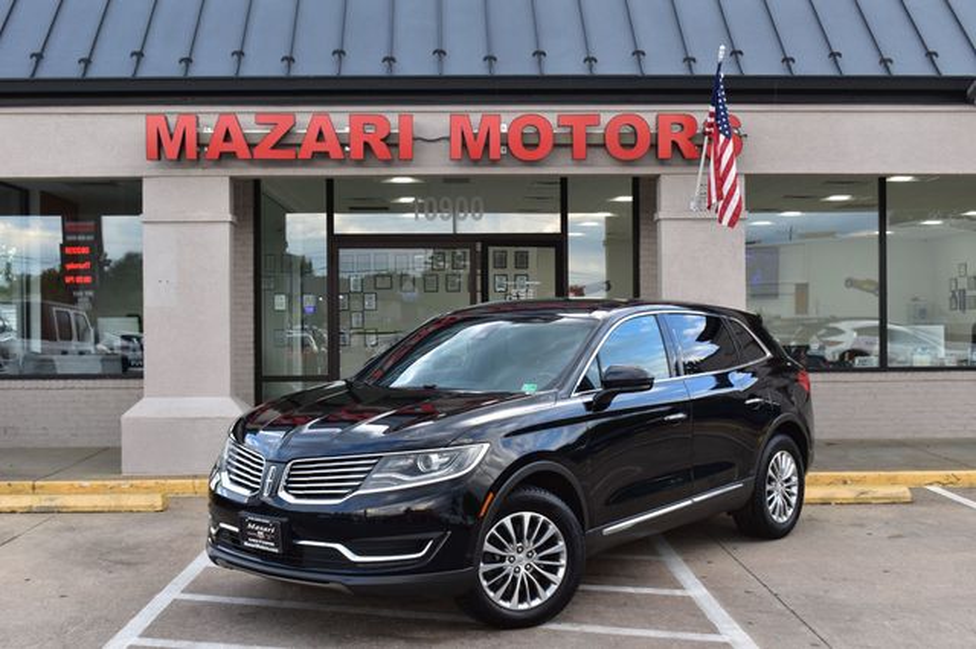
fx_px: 1219
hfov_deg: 43.6
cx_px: 488
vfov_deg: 29.8
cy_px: 324
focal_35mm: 45
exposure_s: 1/80
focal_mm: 30
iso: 400
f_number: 8
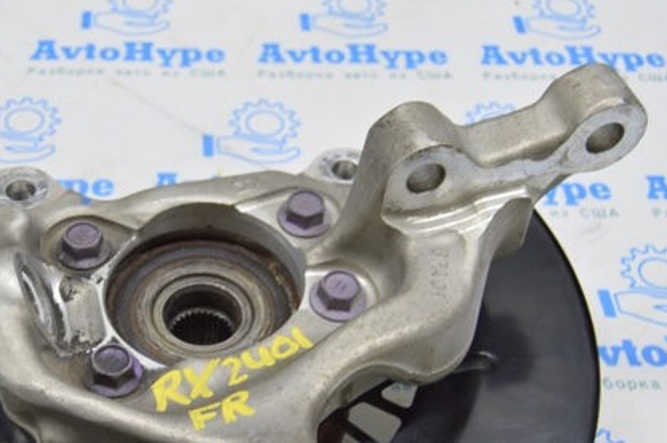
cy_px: 322
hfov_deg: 33.2
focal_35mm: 60
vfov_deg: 22.4
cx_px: 236
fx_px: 1110
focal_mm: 26
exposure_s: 1/20
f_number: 5.6
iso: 400
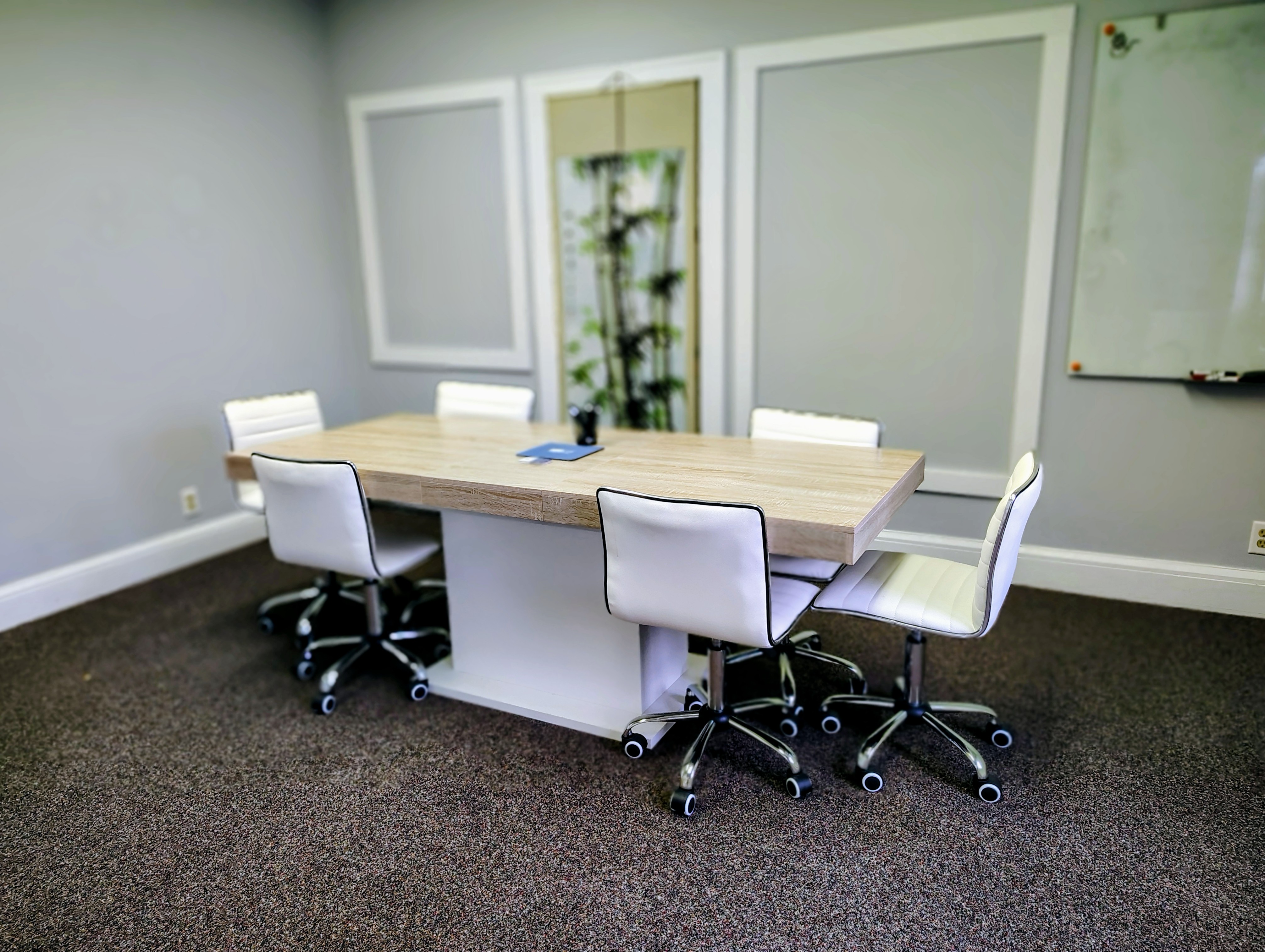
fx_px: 878
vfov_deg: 56.9
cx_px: 632
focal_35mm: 24
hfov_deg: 71.5
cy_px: 476
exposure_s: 1/60
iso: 734
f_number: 1.8
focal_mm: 5.56
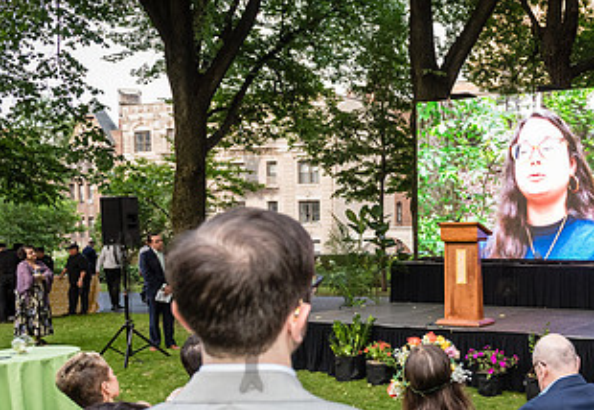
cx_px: 526
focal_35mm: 46
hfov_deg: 39.5
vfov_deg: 29.8
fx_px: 767
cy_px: 262
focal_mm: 24
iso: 2000
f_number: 3.5
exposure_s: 1/250
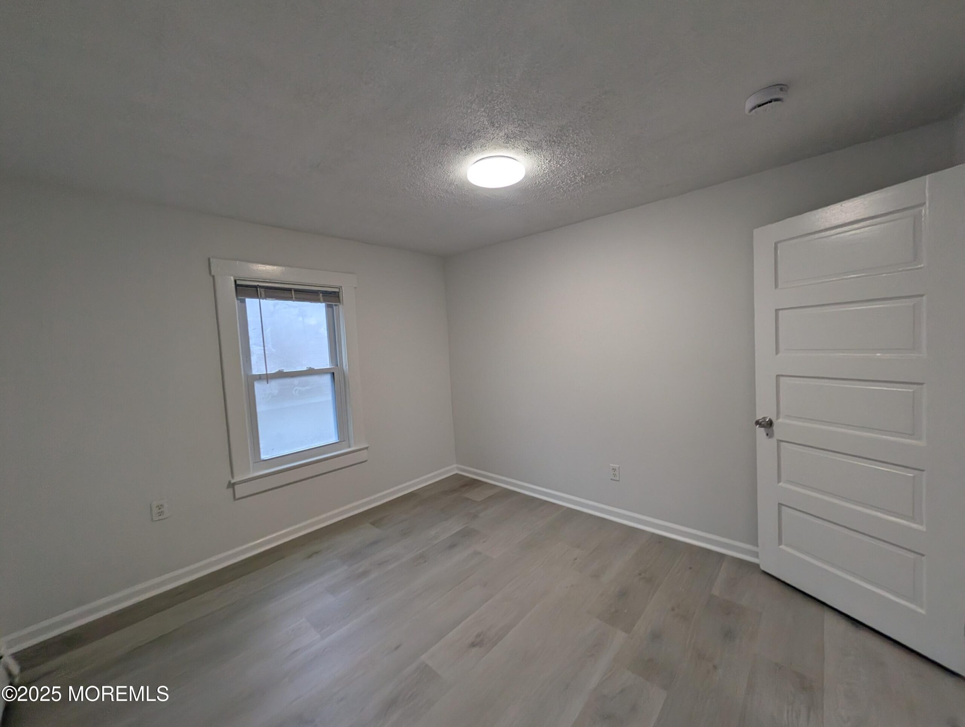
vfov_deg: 94.6
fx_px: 335
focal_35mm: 12
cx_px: 482
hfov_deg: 110.5
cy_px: 364
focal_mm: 2.02
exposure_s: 1/152
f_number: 1.7
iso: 62
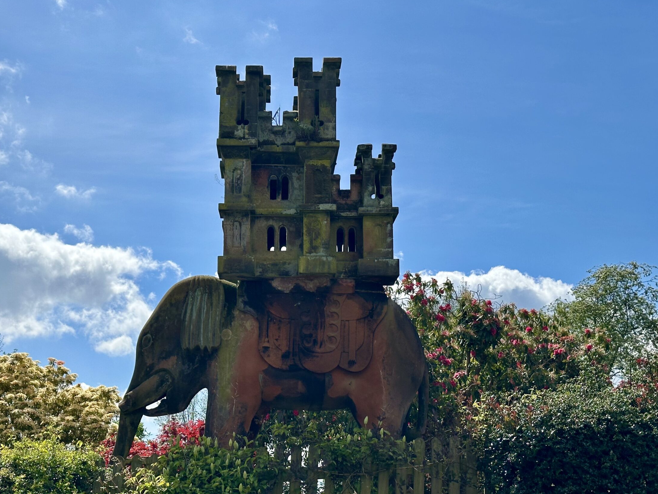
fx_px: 1065
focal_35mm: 56
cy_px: 280
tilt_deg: +14.3
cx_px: 276
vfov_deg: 26.1
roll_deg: -2.7
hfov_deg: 34.3
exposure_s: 1/8929
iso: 64
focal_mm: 6.86
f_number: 1.78
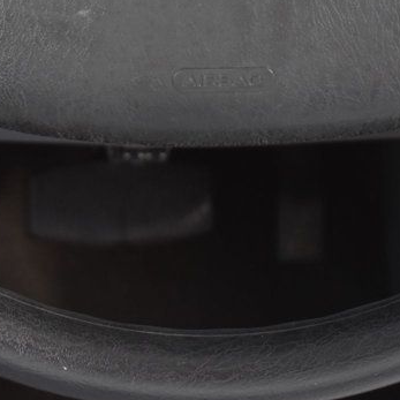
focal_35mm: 169
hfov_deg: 10.3
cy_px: 65
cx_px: 259
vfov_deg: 10.3
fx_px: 2213
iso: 1100
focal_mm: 45
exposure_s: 1/15
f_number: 6.3
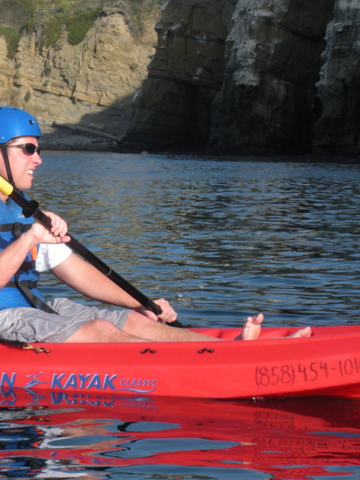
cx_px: -7
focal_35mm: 142
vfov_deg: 13.9
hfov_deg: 10.4
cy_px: 207
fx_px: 1969
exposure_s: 1/360
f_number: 4.8
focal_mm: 14.2
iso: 64
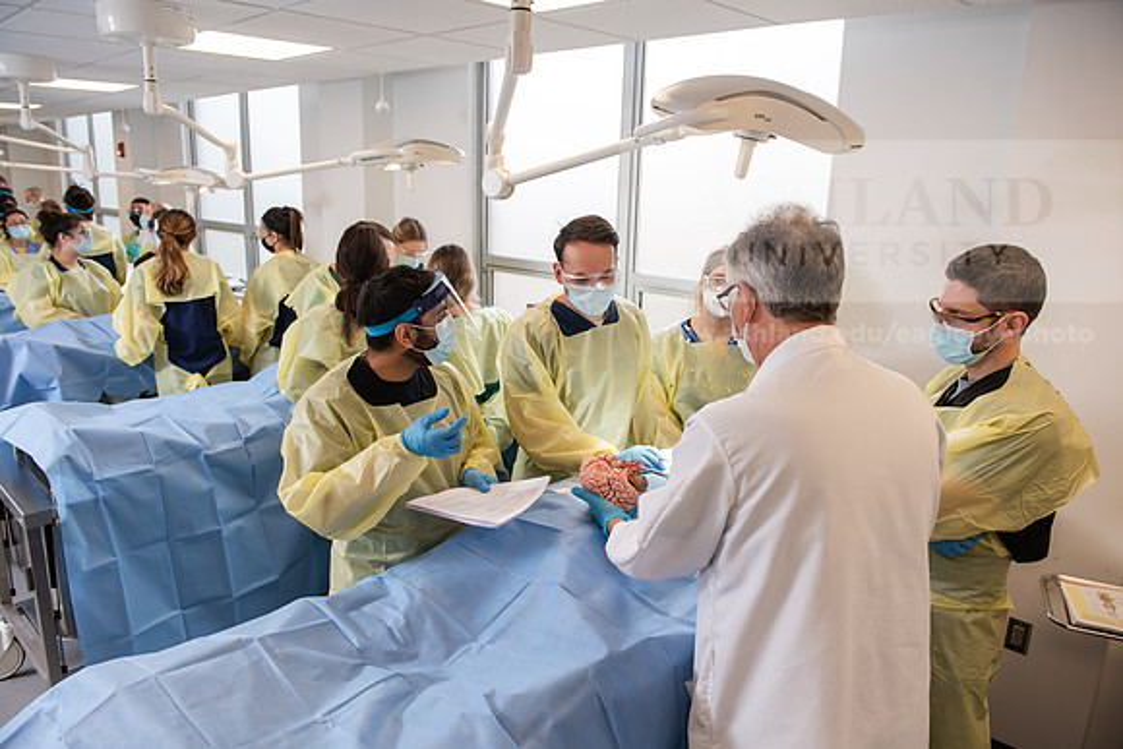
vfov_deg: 49.6
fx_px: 811
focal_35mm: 26
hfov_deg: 69.4
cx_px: 562
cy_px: 374
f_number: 4.5
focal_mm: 26
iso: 500
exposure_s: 1/200
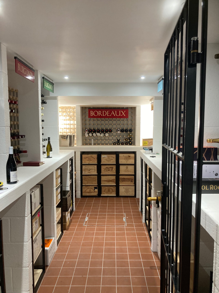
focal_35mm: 28
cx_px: 110
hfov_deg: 49.7
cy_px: 146
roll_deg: +0.4
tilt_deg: -3.0
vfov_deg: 63.4
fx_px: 236
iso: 125
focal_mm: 3.99
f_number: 1.8
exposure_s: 1/50
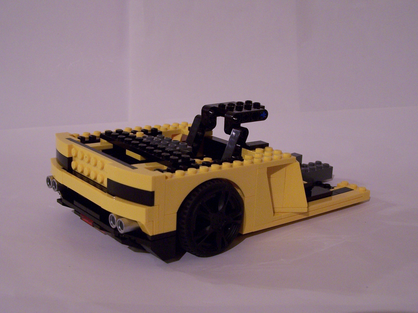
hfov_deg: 37.5
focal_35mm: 51
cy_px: 156
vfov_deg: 28.6
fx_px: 616
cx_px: 209
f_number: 3
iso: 200
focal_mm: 8.5
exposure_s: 1/8
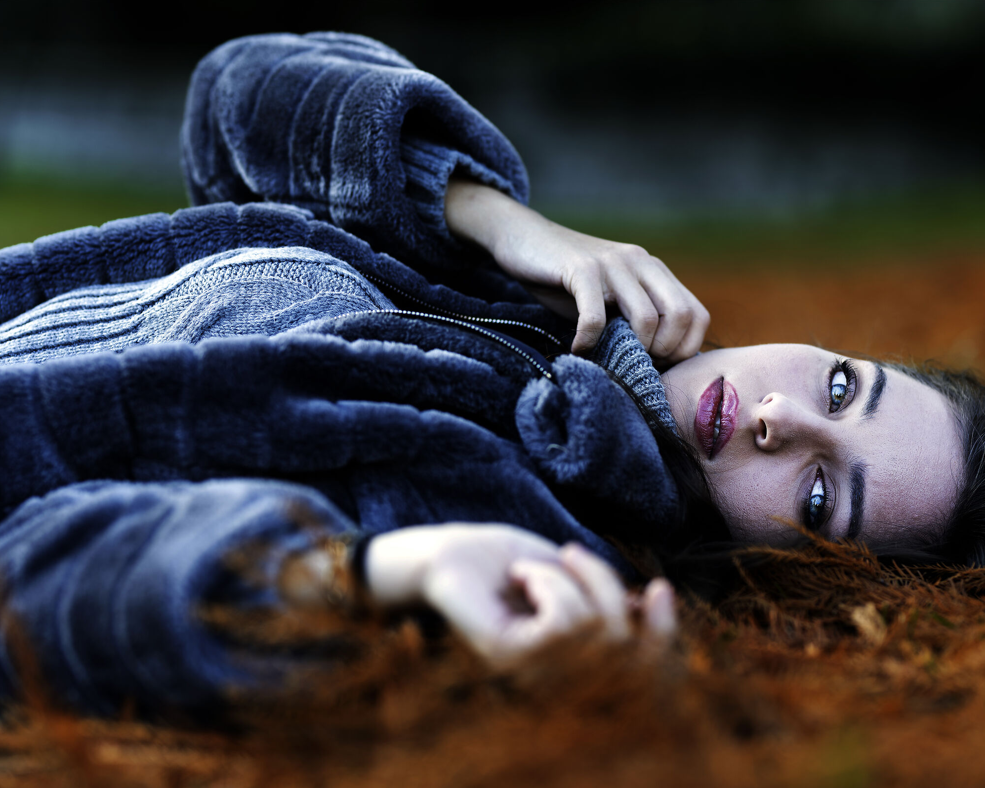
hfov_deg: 20.0
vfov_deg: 16.0
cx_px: 525
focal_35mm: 96
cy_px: 394
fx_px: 2798
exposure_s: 1/160
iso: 64
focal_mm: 85
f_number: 2
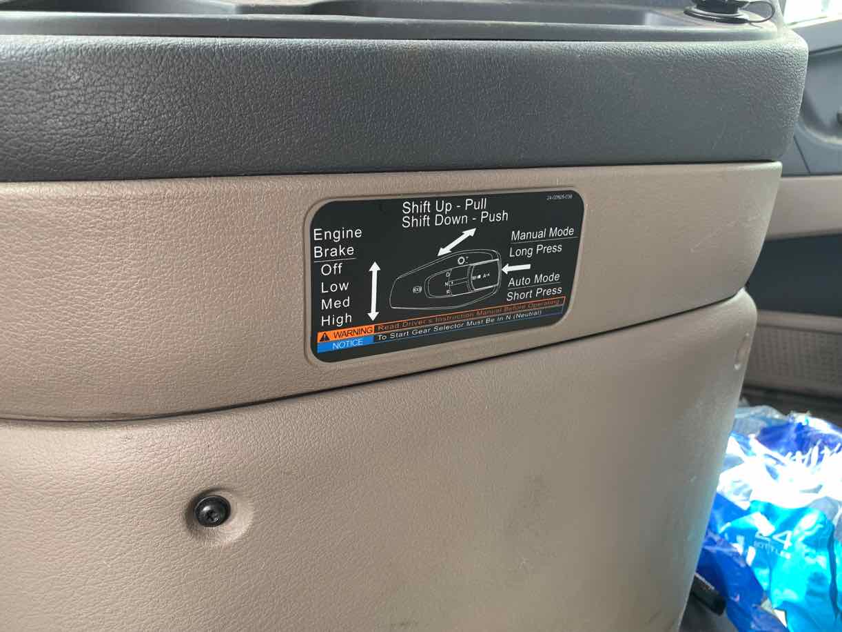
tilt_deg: -12.2
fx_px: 632
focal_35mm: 26
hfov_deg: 67.3
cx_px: 421
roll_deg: +1.7
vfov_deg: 53.0
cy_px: 316
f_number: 1.8
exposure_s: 1/73
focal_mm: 4.25
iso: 100
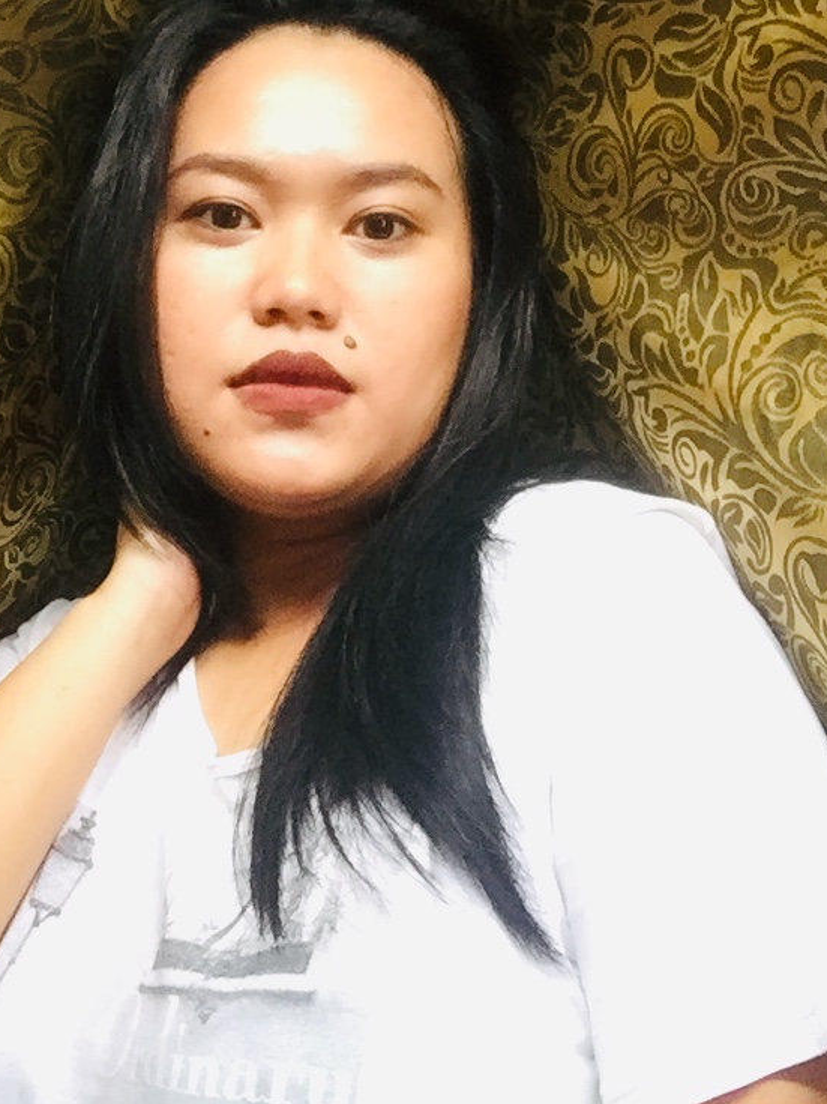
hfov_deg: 26.9
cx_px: 317
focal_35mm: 54
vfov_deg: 35.2
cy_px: 360
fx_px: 1721
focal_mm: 2.65
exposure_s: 1/30
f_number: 2.2
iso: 250
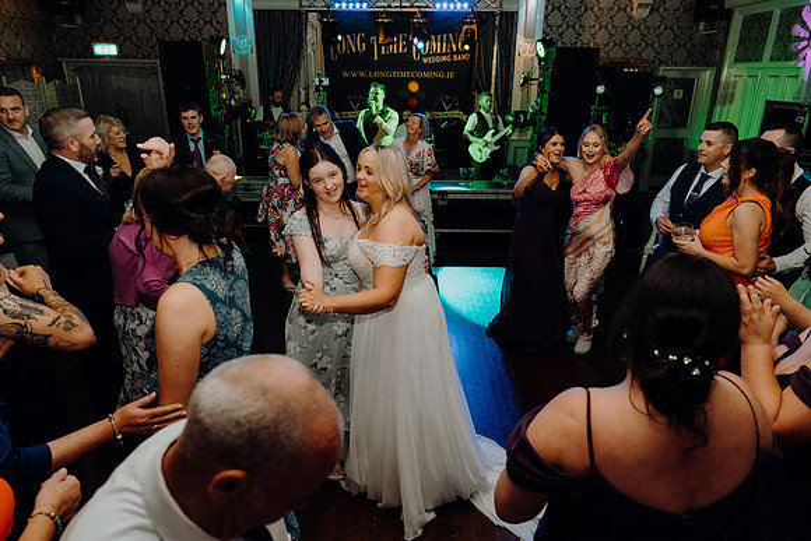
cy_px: 270
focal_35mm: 24
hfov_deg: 73.7
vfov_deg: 53.2
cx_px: 406
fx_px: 541
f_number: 3.5
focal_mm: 24
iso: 2500
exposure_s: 1/160
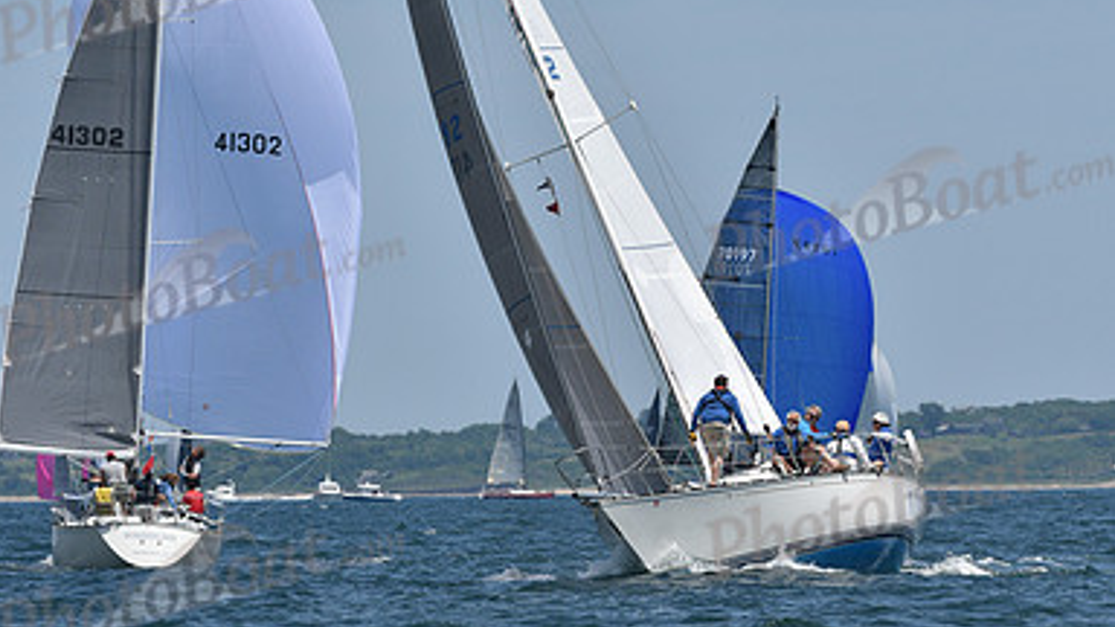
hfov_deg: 5.3
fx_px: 12151
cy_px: 99
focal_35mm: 411
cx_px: 556
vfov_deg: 3.0
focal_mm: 260
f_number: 8
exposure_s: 1/1600
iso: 320
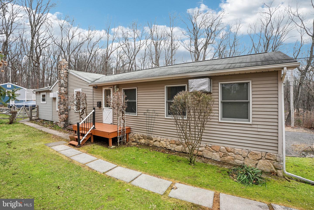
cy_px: 105
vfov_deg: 71.1
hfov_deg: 94.0
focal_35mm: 17
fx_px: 147
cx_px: 157
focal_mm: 16.8
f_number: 8
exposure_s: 1/15
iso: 100
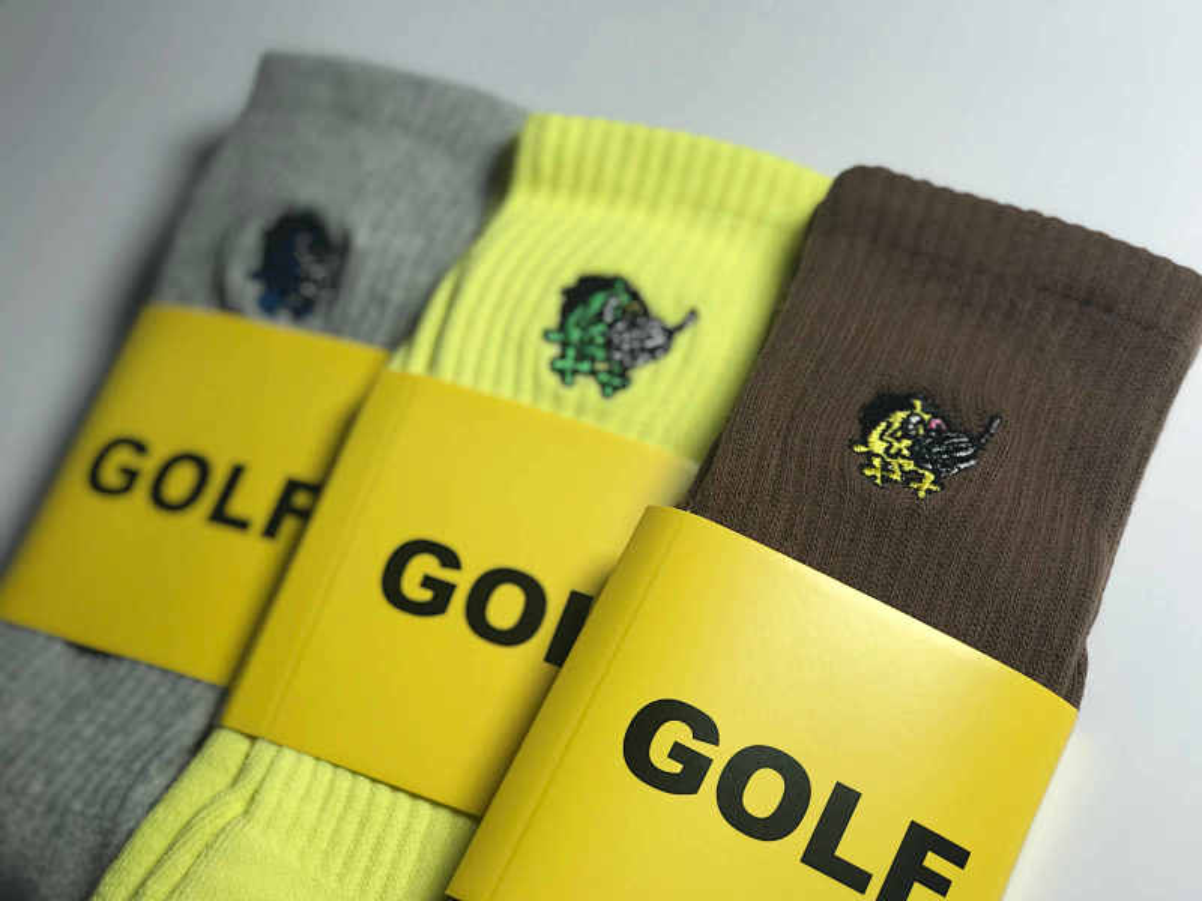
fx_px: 1979
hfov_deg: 33.8
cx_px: 601
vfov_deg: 25.7
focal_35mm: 57
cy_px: 450
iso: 20
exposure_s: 1/184
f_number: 2.8
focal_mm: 6.6
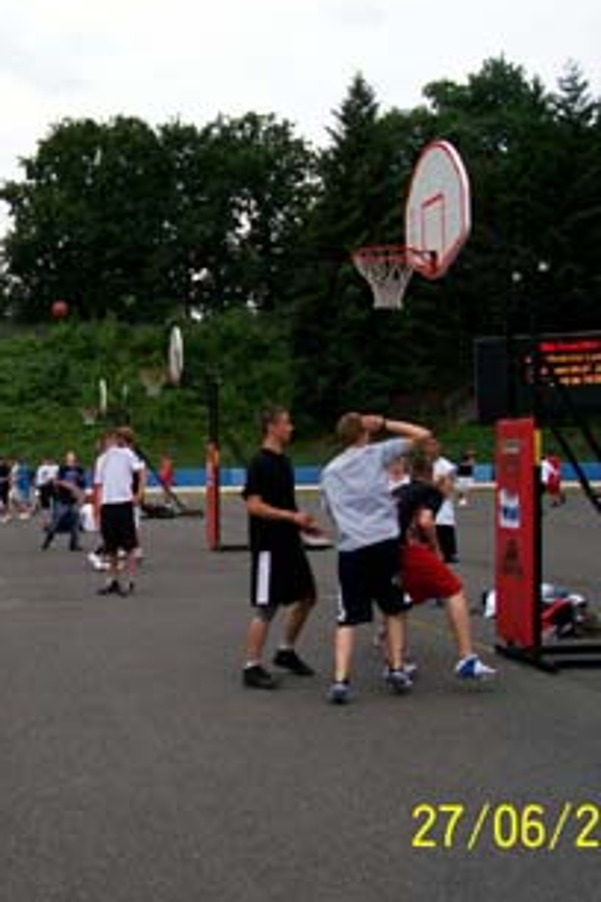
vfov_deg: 38.2
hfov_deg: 25.4
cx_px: 85
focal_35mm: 52
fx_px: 1302
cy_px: 460
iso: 80
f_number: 2.7
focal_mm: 5.6
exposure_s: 1/722
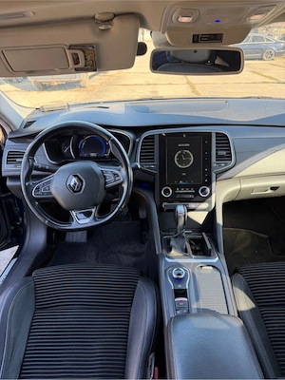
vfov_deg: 71.6
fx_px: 263
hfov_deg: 56.8
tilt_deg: -30.9
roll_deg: +1.8
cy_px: 190
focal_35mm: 24
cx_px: 142
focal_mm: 6.76
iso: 80
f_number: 1.78
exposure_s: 1/181
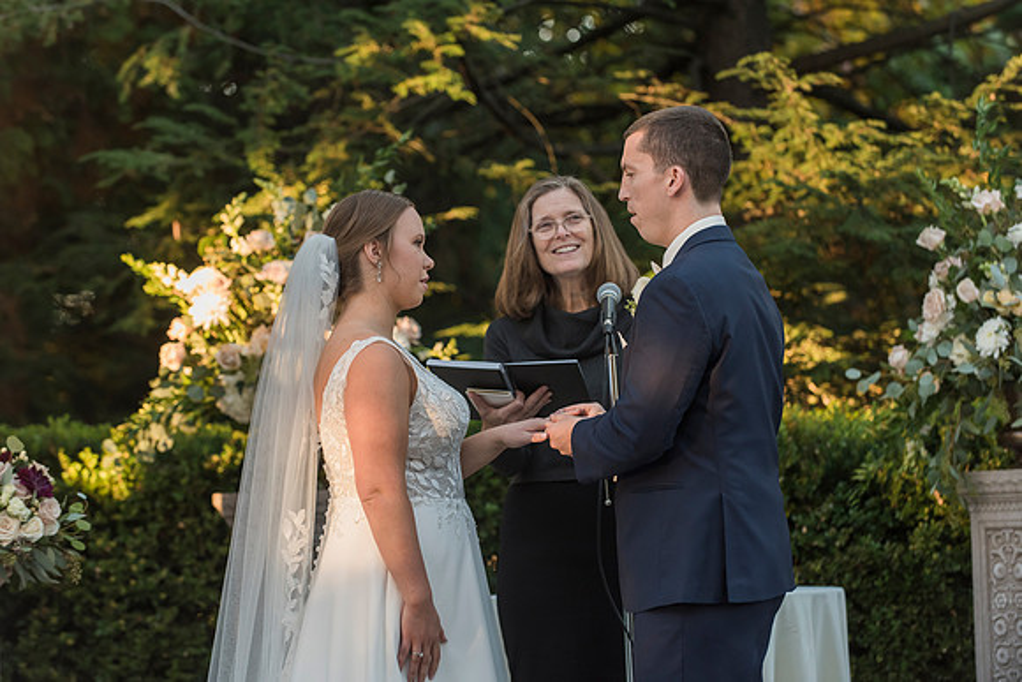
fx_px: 3820
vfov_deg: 10.2
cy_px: 329
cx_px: 493
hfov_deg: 15.2
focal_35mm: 135
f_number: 4
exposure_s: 1/400
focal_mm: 130
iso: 1000
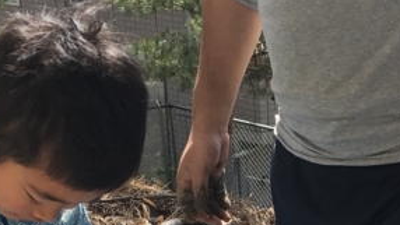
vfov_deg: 9.7
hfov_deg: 18.5
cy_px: 502
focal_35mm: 113
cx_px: 386
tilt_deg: -28.9
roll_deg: +0.0
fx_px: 1199
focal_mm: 4.15
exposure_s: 1/916
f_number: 2.2
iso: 25
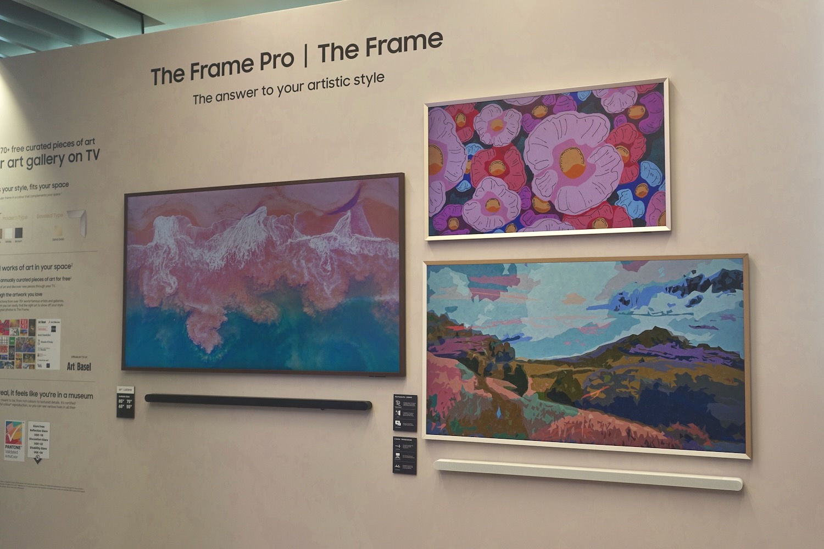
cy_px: 274
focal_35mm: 40
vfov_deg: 33.4
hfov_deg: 48.5
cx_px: 412
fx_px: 915
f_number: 2.8
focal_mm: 14.7
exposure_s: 1/80
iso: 200
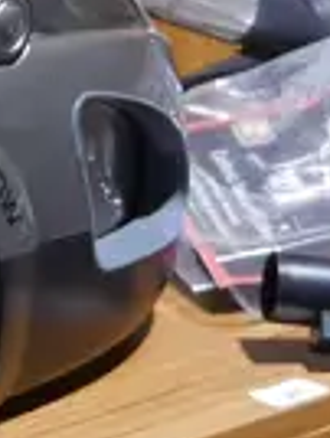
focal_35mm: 229
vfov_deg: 8.6
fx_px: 2902
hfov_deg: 6.5
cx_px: 47
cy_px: 20
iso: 400
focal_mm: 15
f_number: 3.6
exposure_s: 1/60
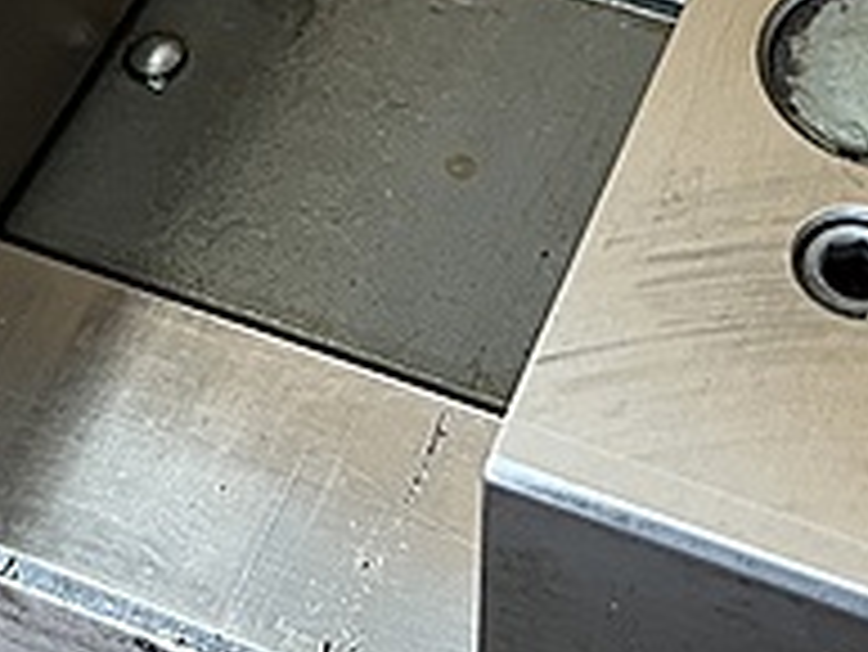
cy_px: 22
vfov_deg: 16.9
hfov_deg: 22.7
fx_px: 2158
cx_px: 391
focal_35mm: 86
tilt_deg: -50.2
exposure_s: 1/60
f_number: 1.6
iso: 160
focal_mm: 5.1
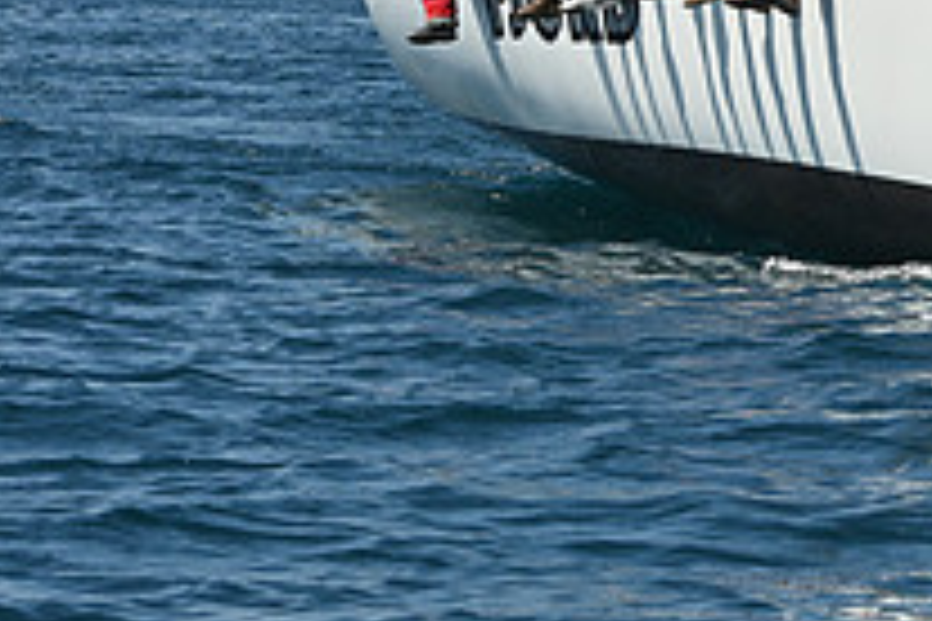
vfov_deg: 5.4
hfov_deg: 8.1
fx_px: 6523
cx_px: 1265
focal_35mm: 252
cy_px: -146
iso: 320
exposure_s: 1/1000
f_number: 10
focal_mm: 90
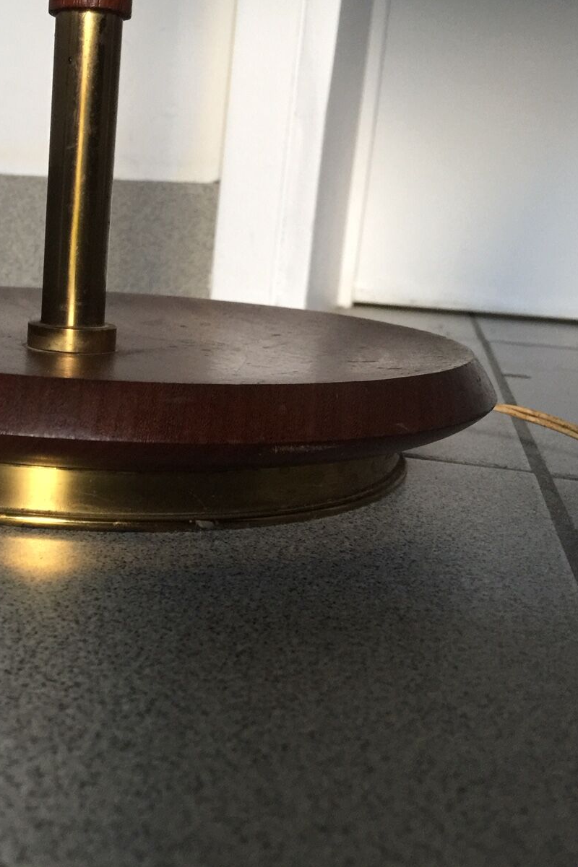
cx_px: 73
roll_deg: -4.5
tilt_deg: -12.4
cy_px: 428
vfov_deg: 47.4
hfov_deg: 31.3
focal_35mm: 41
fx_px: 988
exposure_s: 1/17
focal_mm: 4.15
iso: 125
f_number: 2.2
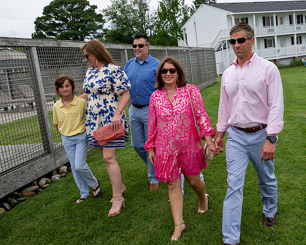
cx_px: 192
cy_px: 117
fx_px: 341
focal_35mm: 38
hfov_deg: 47.9
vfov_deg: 39.5
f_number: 7.1
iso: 110
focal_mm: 32
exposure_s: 1/250
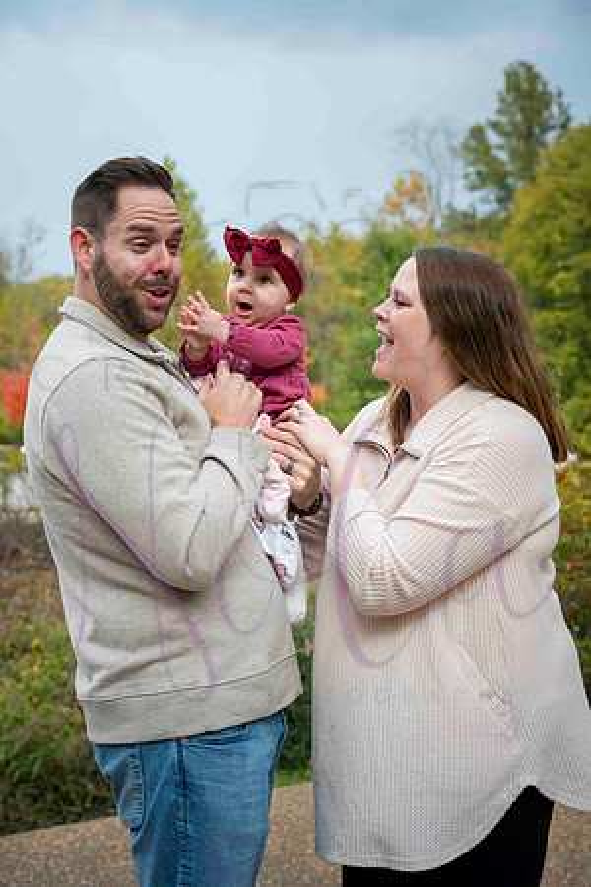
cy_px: 444
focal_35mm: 51
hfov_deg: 26.5
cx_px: 296
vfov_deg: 38.9
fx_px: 1256
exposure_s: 1/500
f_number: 4.5
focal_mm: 51
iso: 400
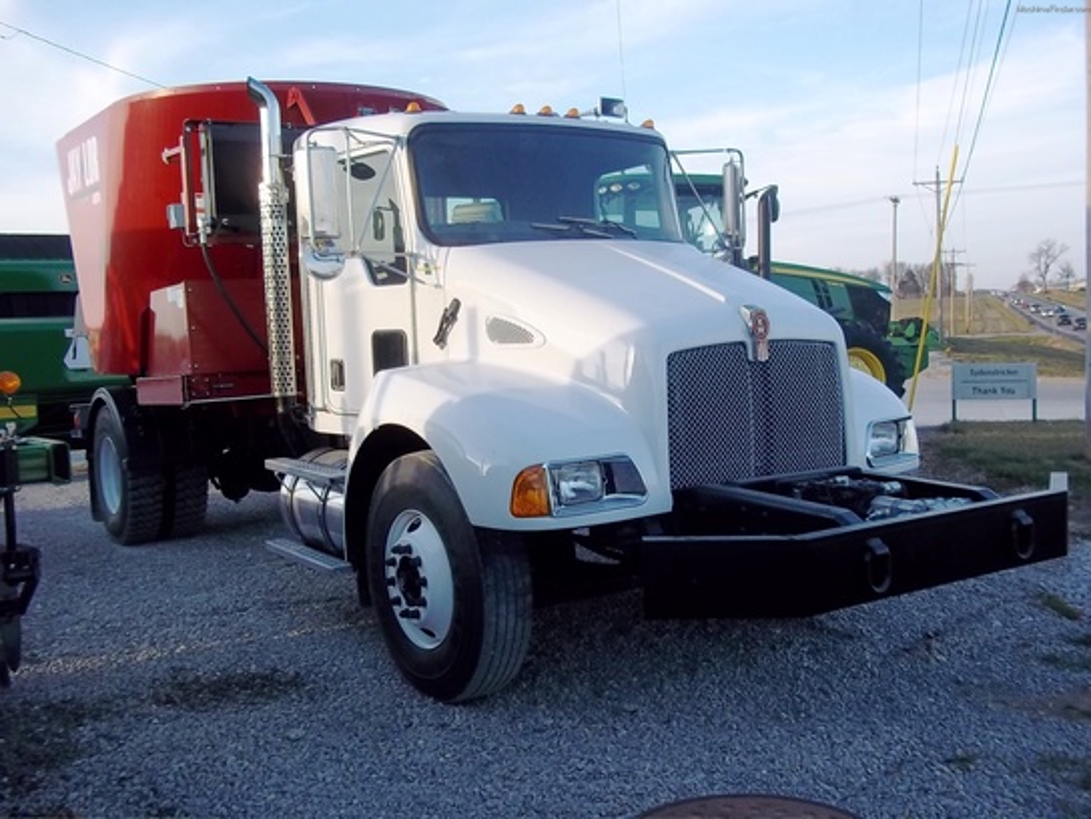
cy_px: 410
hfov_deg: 51.4
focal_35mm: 36
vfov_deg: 39.7
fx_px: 1135
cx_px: 546
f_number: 3.1
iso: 80
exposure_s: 1/250
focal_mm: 6.5
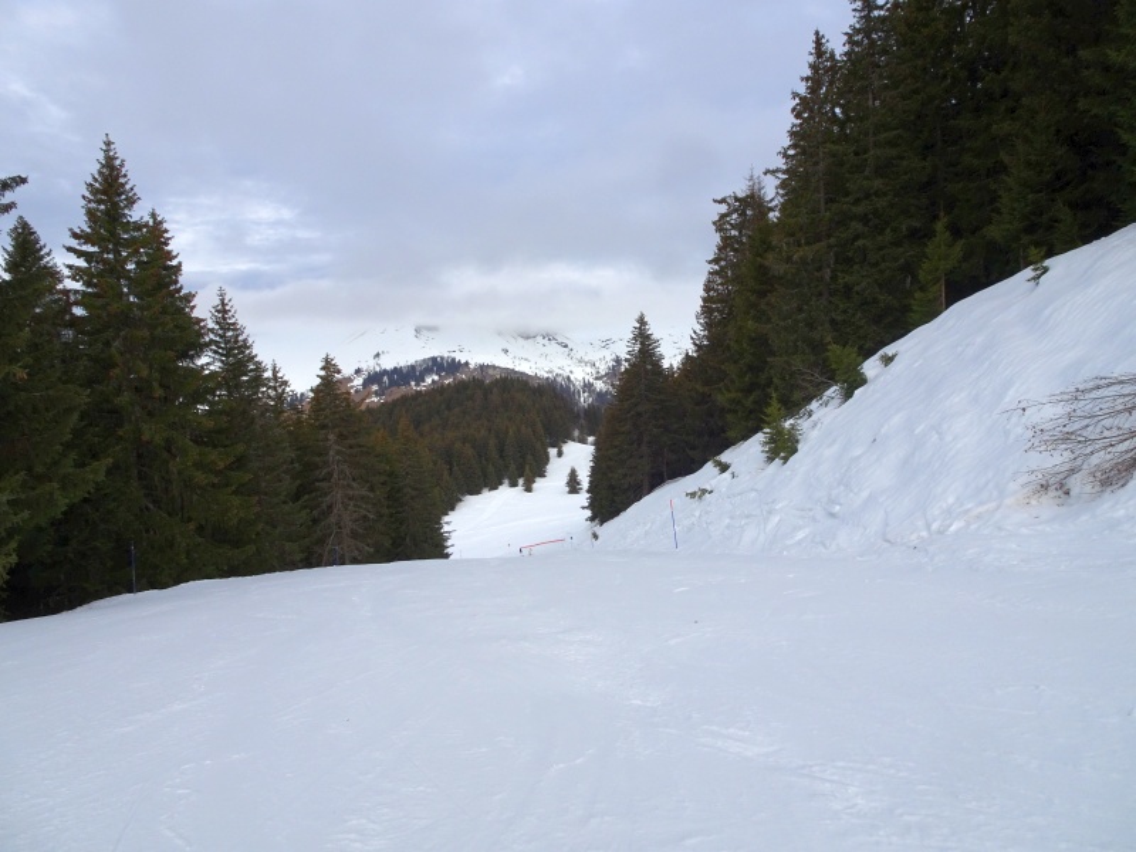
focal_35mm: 24
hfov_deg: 71.6
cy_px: 426
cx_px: 568
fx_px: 788
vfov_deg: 56.8
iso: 80
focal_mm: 4.1
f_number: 3.5
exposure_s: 1/800
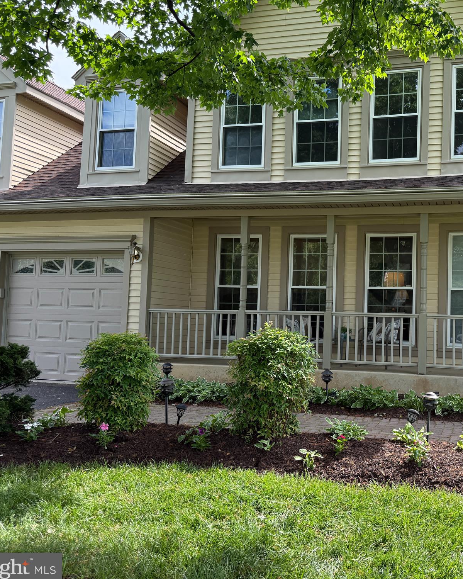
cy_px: 288
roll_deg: -1.3
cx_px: 361
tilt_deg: +3.2
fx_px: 548
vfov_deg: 55.7
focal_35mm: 32
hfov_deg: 43.9
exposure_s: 1/840
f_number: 1.78
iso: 100
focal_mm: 6.76
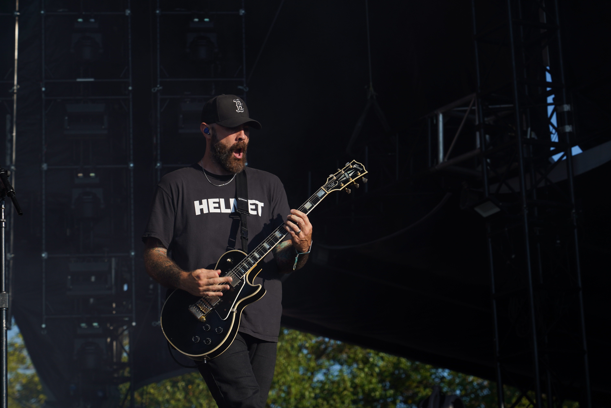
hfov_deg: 19.5
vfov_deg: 13.0
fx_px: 1782
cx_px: 306
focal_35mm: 105
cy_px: 204
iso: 100
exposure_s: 1/400
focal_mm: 105
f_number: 7.1
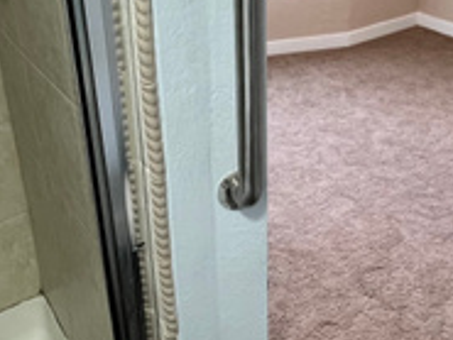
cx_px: 230
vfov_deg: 31.3
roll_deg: +1.2
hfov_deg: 42.0
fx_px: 589
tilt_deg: -24.8
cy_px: 64
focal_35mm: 45
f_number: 1.8
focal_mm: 1.57
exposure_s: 1/60
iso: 125
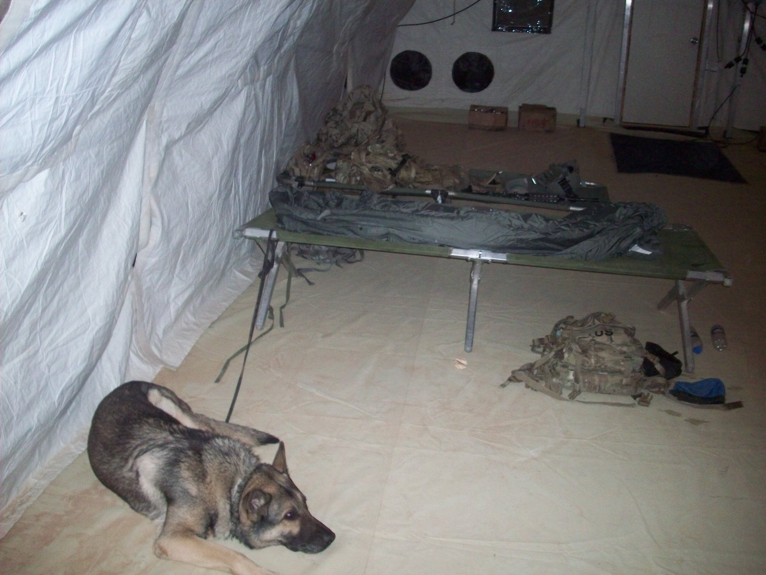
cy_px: 288
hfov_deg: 50.1
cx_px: 383
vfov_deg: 38.7
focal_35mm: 37
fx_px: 819
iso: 200
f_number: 2.8
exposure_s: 1/45
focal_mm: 6.2
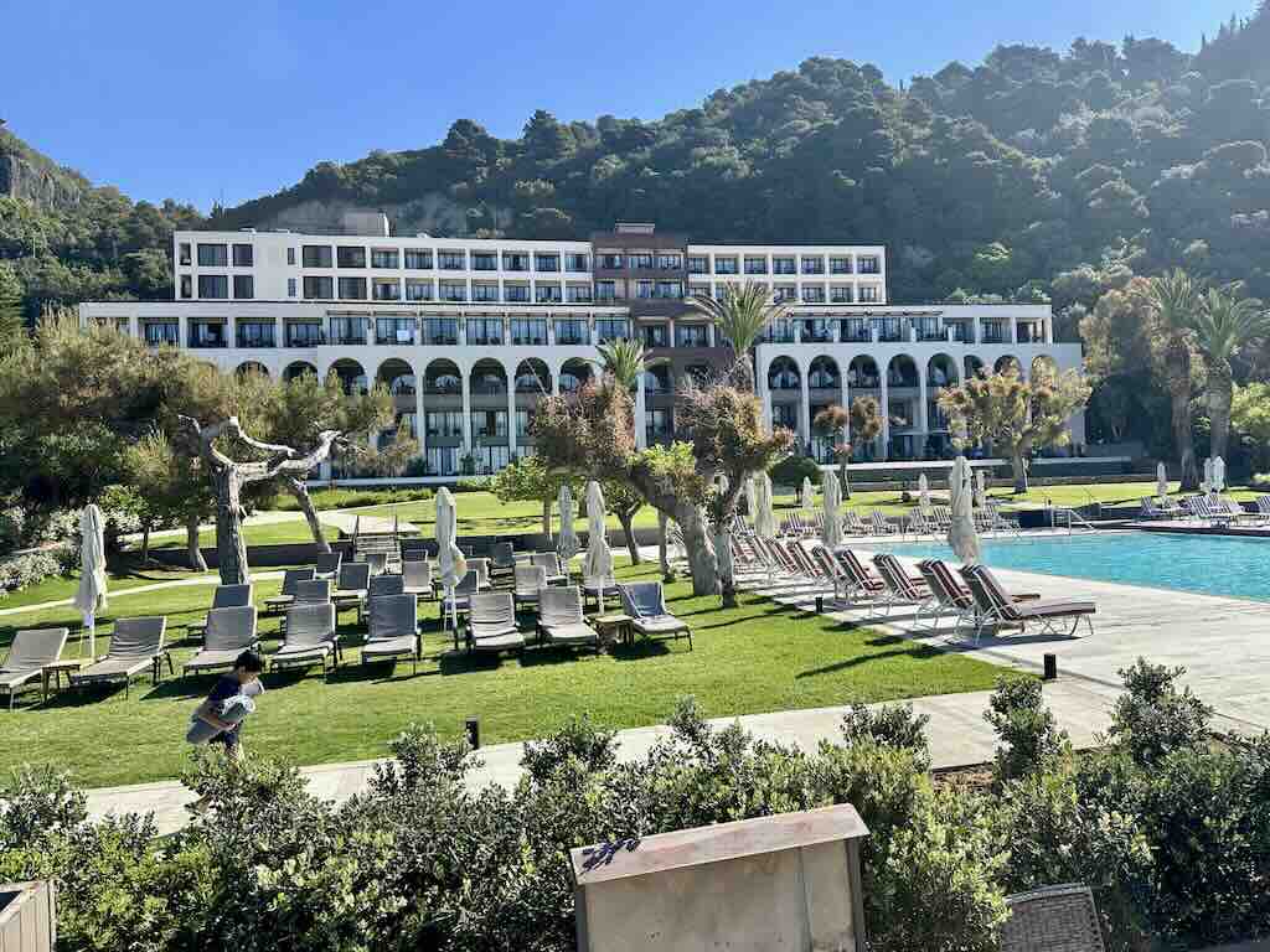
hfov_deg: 71.6
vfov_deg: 56.8
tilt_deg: +1.8
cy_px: 476
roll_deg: +3.4
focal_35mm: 24
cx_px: 635
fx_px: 881
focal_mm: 6.86
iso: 80
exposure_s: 1/3356
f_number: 1.78
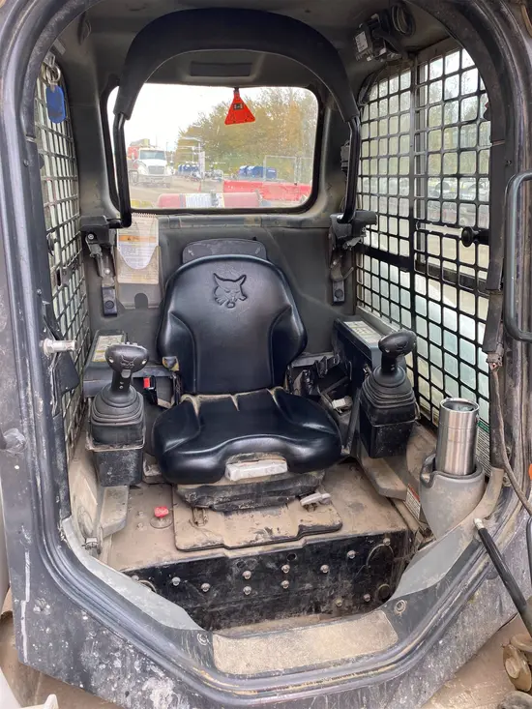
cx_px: 266
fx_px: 533
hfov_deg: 53.1
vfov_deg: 67.3
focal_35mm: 26
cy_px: 354
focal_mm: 4.25
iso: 40
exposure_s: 1/121
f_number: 1.8
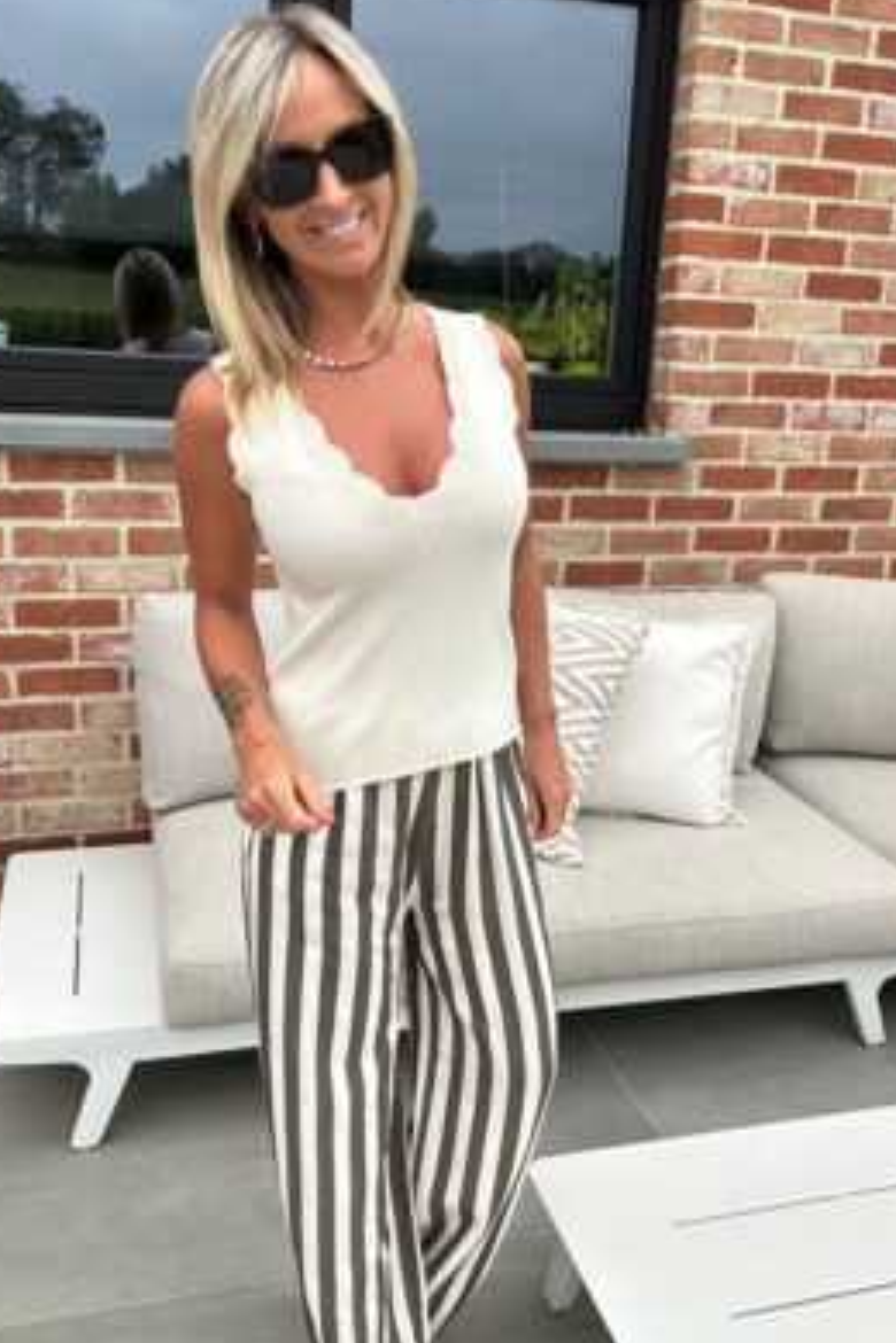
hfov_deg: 41.1
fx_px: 1195
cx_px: 465
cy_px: 665
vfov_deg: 58.7
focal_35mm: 32
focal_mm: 2.69
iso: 25
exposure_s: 1/1199
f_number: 1.9
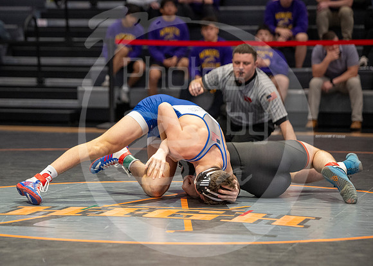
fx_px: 1447
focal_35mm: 137
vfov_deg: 10.5
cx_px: 141
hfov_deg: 14.7
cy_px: 167
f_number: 2.8
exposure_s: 1/1000
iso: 3200
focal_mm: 104
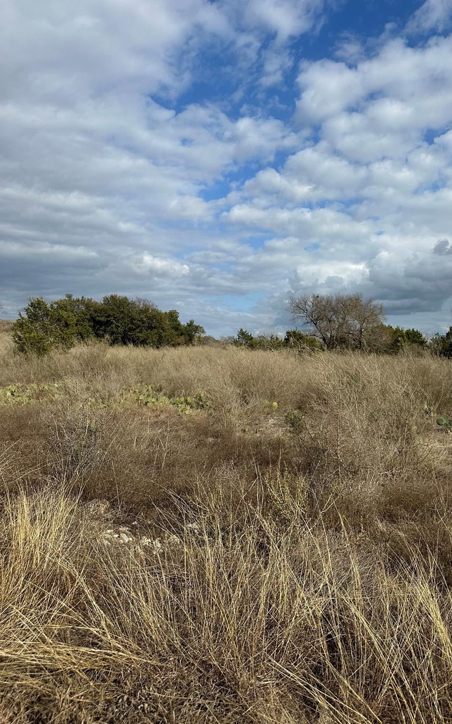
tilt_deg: -1.0
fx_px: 513
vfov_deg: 70.4
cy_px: 363
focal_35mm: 26
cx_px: 266
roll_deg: -1.9
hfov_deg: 47.4
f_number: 1.78
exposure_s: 1/6623
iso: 80
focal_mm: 6.86
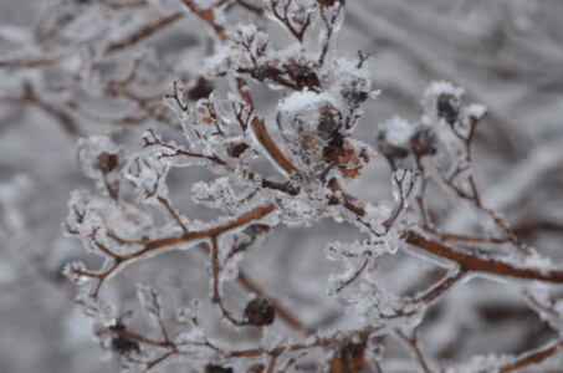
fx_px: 4682
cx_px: 282
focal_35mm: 300
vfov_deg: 4.6
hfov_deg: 6.9
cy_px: 186
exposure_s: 1/125
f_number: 9
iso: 500
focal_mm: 200
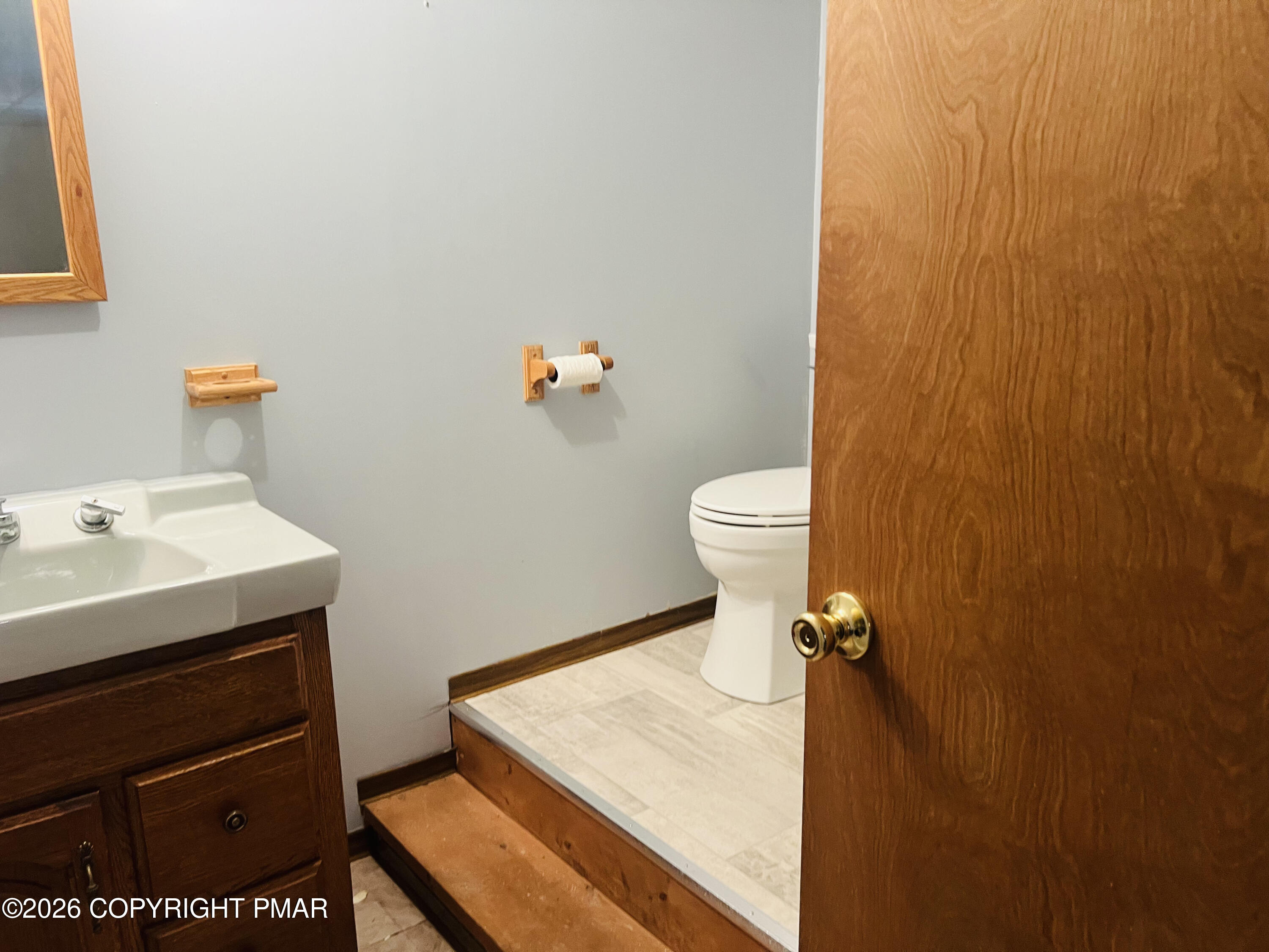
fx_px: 953
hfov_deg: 67.3
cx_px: 634
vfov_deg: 53.1
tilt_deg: -14.0
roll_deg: +0.6
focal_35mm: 26
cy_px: 476
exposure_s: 1/60
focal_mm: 5.7
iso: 200
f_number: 1.5
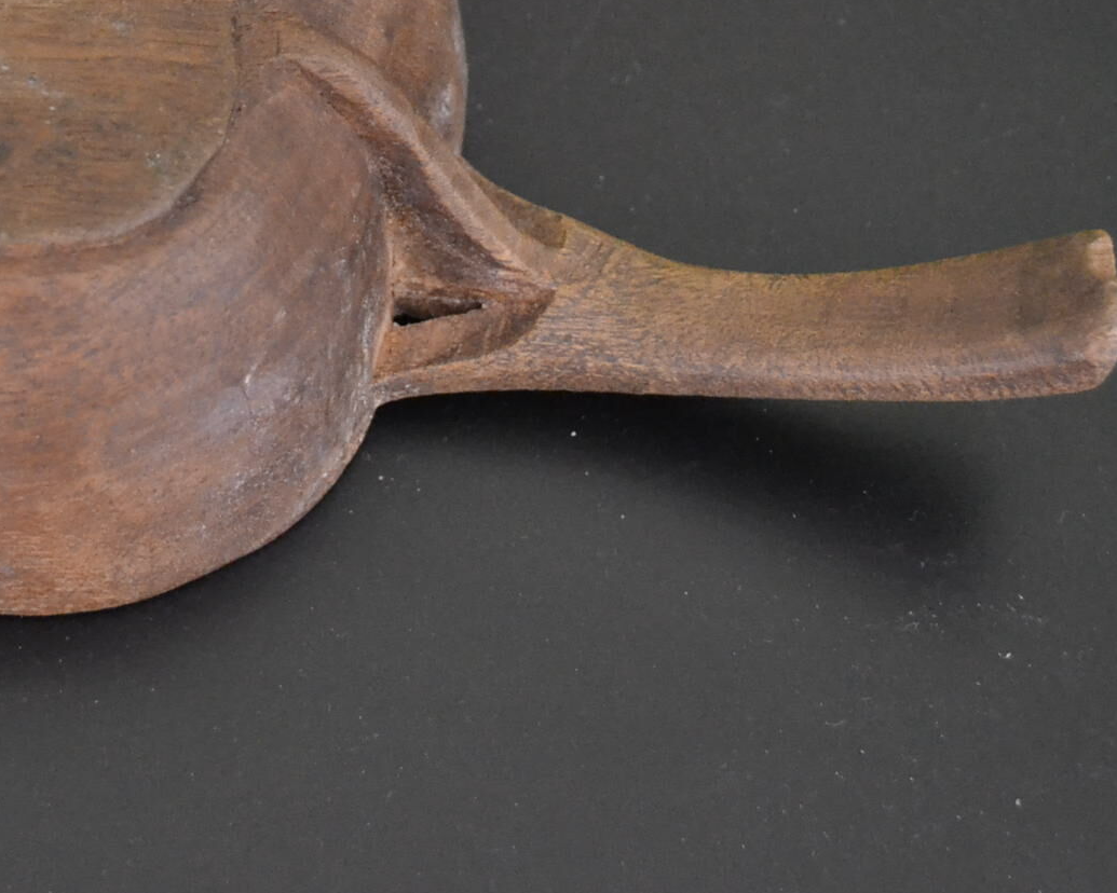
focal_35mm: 94
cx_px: 256
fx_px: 3108
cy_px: 150
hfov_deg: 20.2
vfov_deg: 16.2
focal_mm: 30
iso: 3200
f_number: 4.5
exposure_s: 1/13
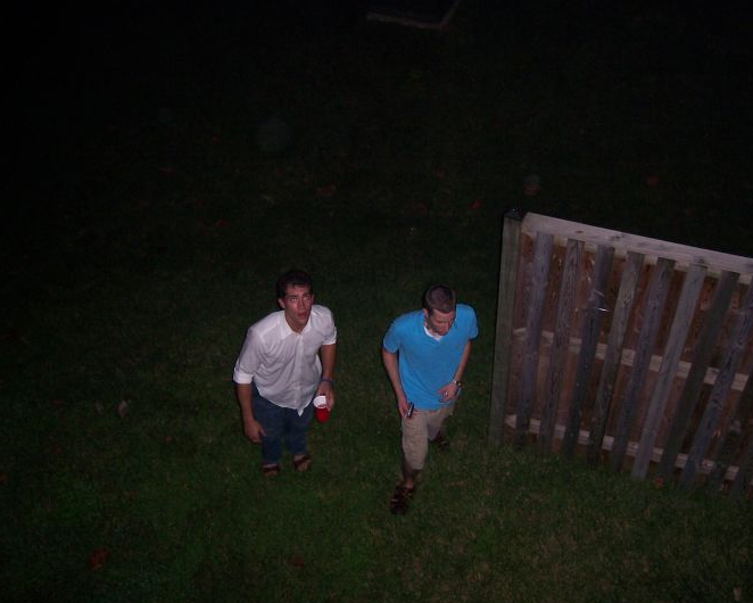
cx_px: 413
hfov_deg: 40.3
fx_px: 1025
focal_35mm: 46
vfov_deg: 32.8
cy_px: 286
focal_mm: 8
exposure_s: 1/60
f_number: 2.8
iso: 140
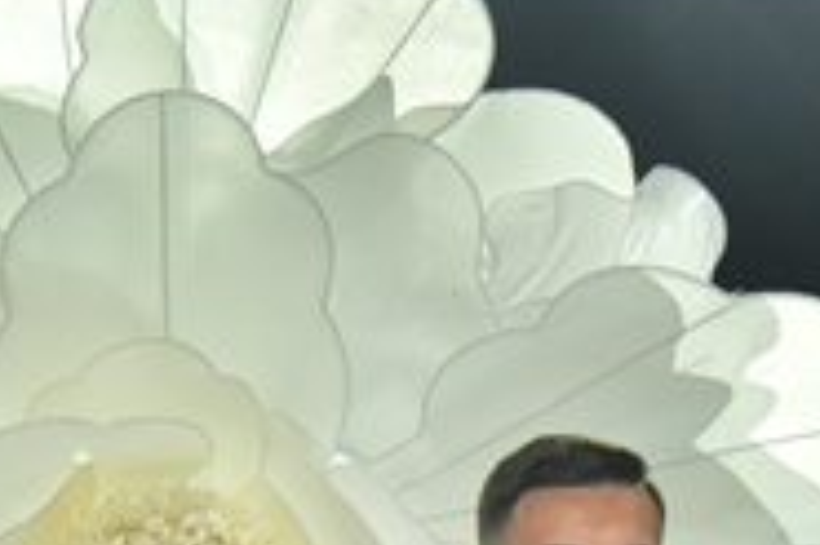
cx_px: 164
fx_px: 3596
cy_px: 1006
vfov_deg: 8.3
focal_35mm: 158
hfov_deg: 13.0
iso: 800
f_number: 6.3
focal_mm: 38
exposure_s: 1/200
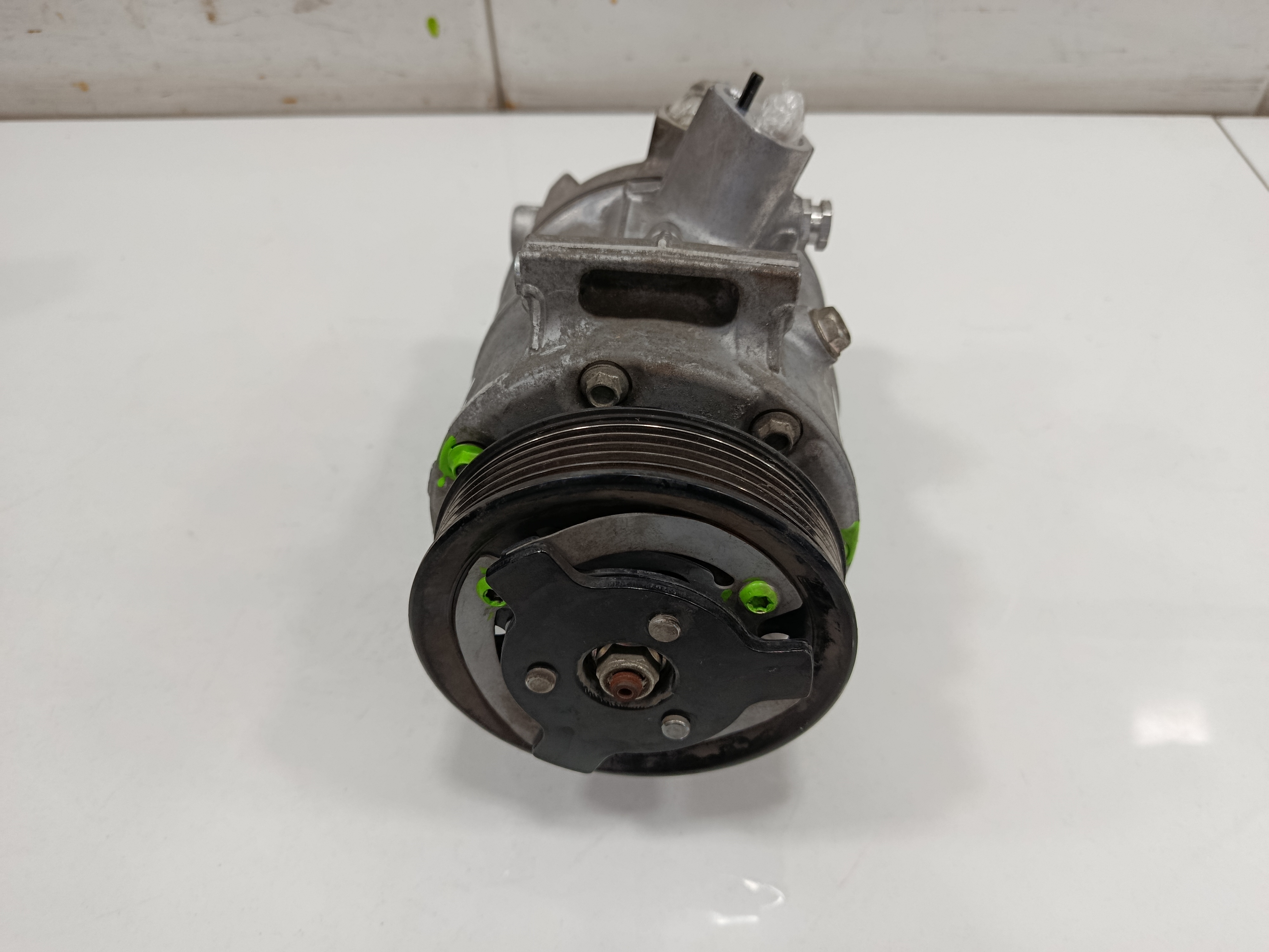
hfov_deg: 71.6
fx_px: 880
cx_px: 634
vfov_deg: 56.8
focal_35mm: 24
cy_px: 476
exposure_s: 1/100
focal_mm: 5.24
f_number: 1.7
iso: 980
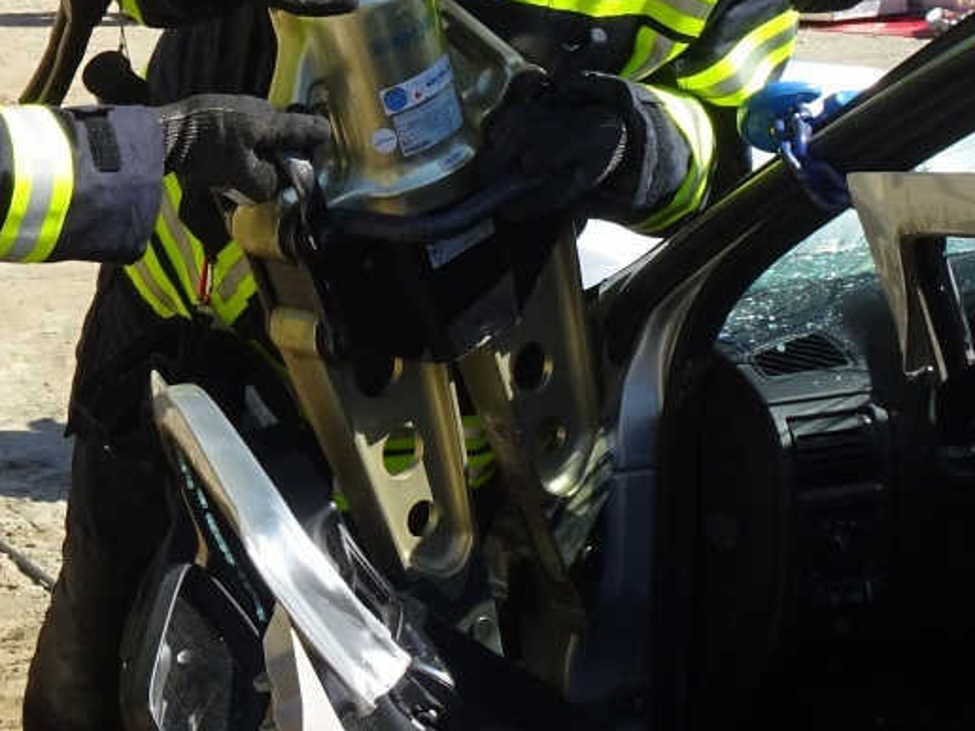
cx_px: 253
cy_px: 136
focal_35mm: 134
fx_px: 3774
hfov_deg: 14.7
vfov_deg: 11.0
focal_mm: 8.18
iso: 80
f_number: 4.5
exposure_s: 1/500
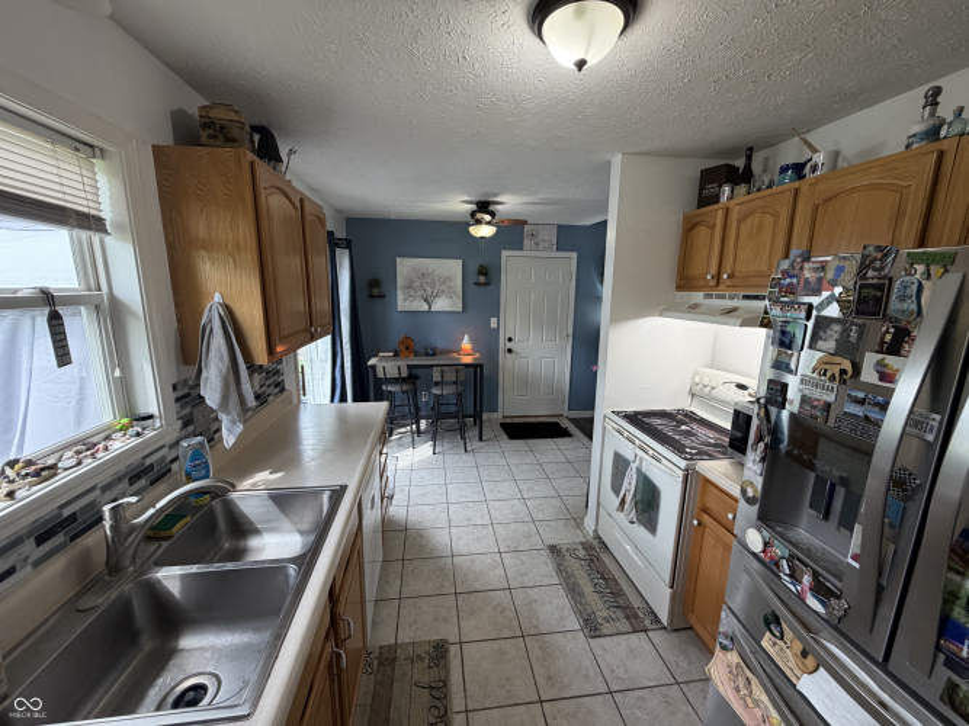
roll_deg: -0.4
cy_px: 363
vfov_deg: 85.7
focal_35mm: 14
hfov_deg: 102.1
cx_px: 484
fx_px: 392
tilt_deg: -10.9
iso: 200
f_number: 2.2
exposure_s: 1/120
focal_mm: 2.22
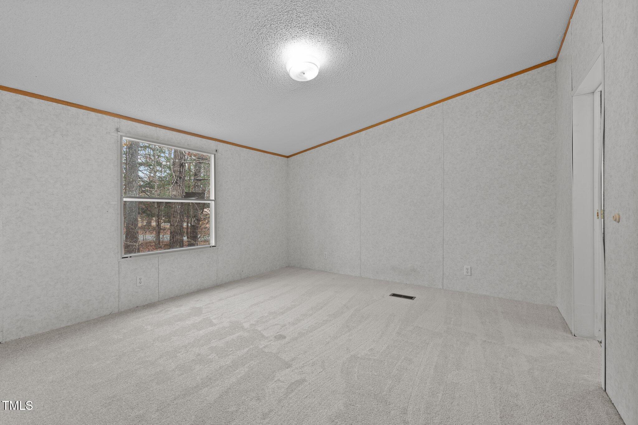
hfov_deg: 100.4
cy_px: 212
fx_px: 266
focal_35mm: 15
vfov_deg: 77.3
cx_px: 319
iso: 200
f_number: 7.1
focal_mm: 15
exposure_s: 1/2
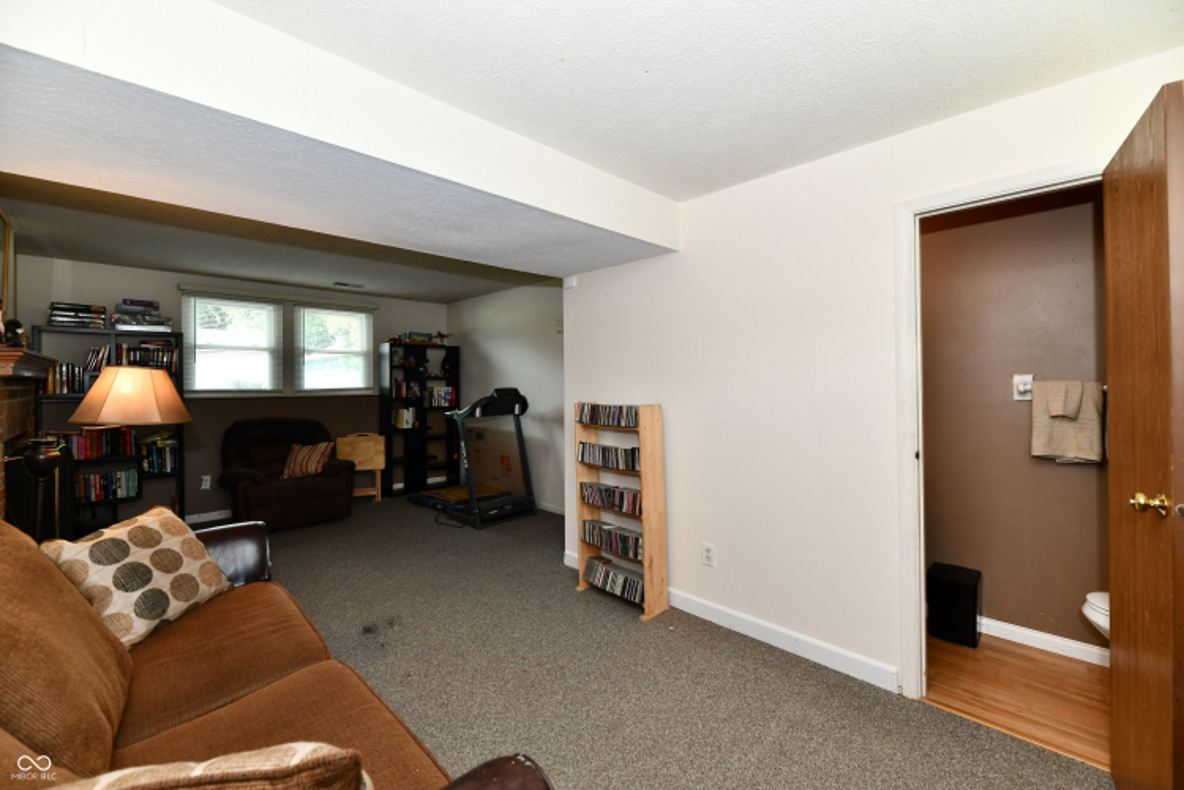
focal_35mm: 14
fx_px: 460
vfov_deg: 81.2
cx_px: 592
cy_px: 395
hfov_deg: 104.3
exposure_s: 1/60
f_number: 6.3
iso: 640
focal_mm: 14
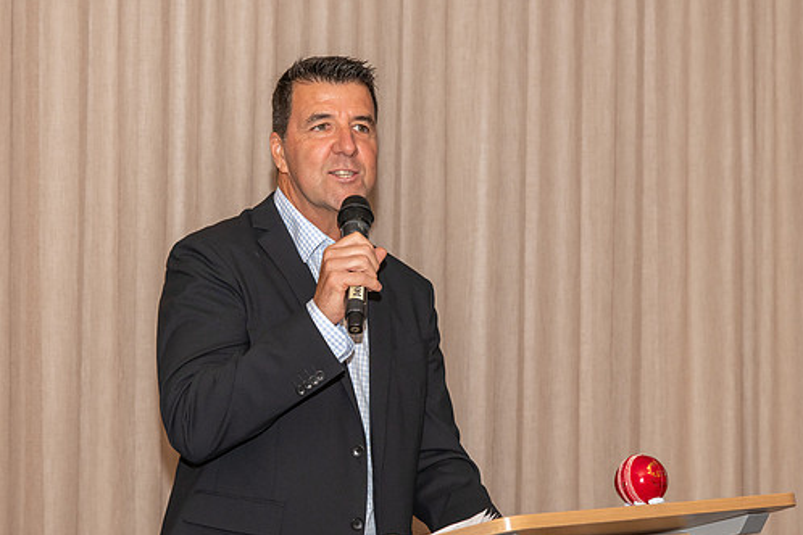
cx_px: 358
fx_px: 2275
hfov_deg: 20.0
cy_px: 273
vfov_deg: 13.4
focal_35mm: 102
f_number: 5.6
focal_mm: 82
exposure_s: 1/60
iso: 800
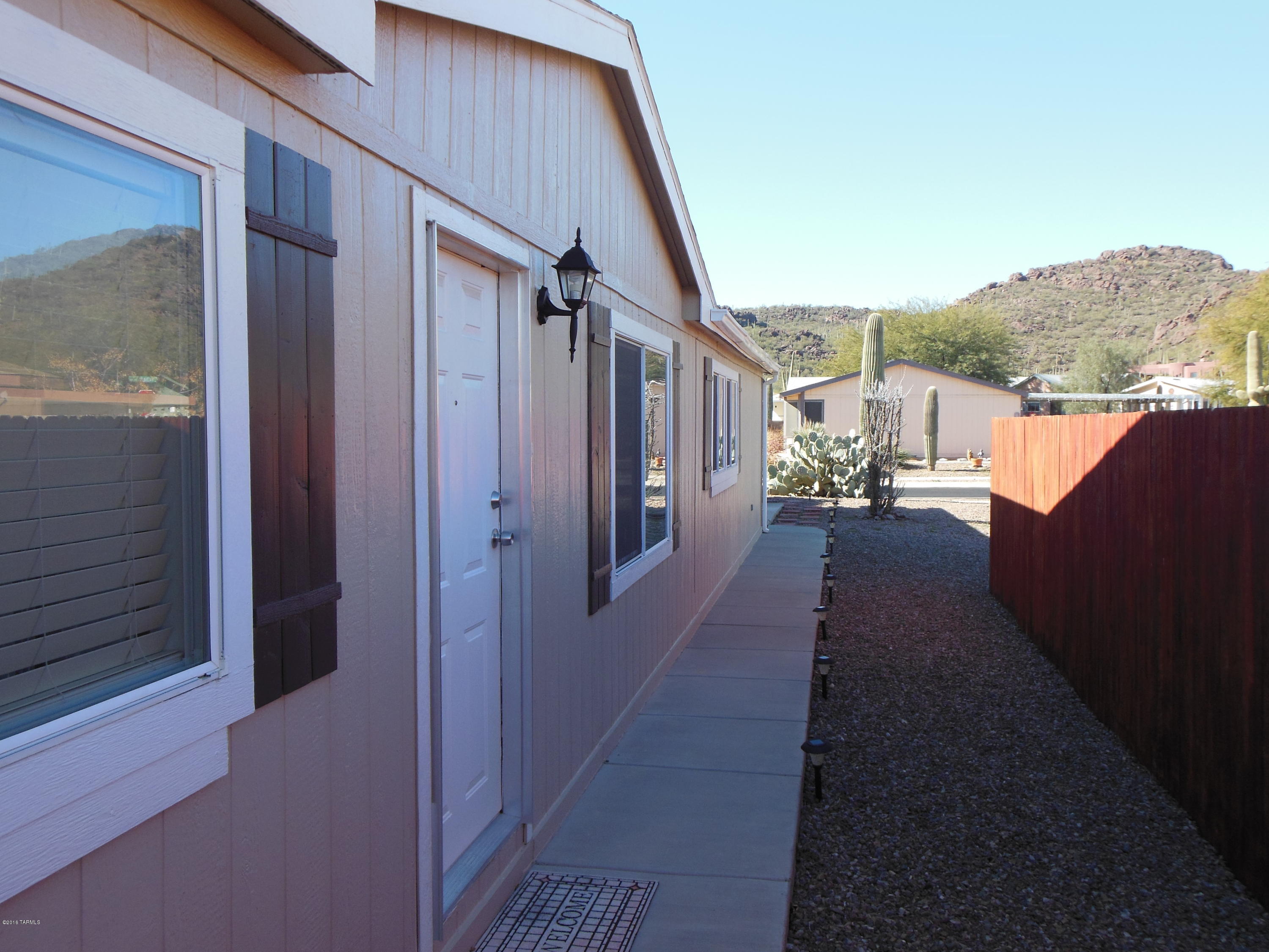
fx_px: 1063
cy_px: 476
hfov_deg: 61.7
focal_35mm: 29
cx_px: 634
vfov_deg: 48.2
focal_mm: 5.2
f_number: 3.3
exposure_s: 1/500
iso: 125
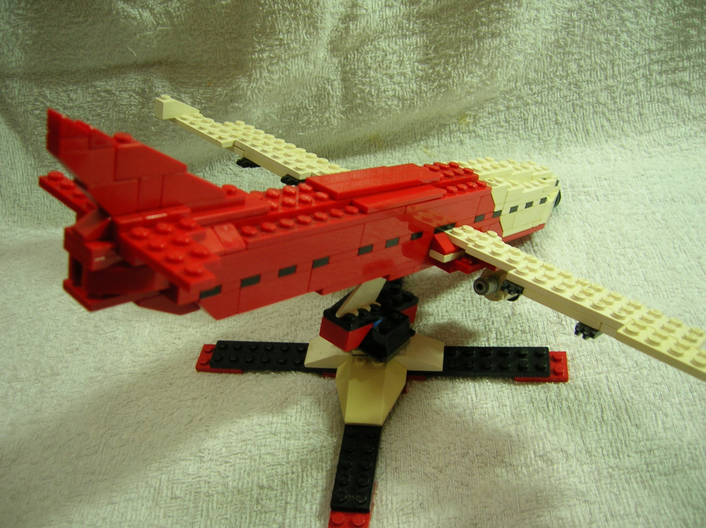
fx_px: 693
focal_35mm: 34
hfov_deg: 54.0
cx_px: 353
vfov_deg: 41.7
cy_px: 264
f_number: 2.9
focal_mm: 5.7
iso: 59
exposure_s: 1/4.1
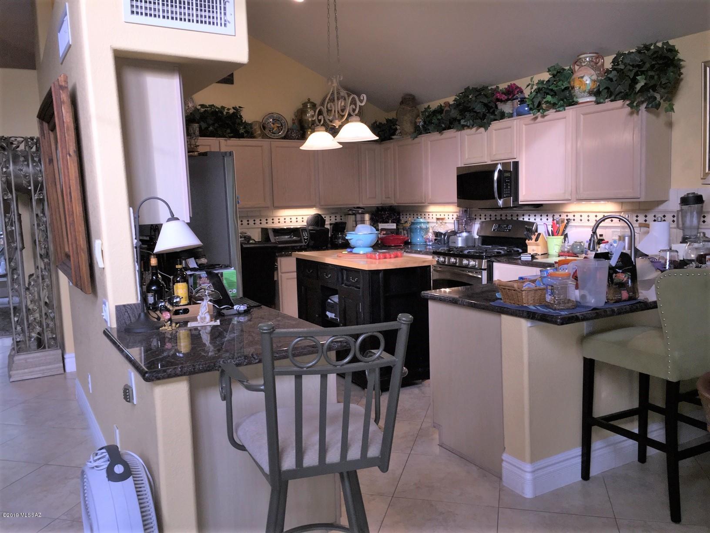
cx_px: 355
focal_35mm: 29
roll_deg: +1.7
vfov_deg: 48.2
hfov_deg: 61.7
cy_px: 266
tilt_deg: -7.1
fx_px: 595
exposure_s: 1/49
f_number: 2.2
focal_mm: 4.15
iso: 32
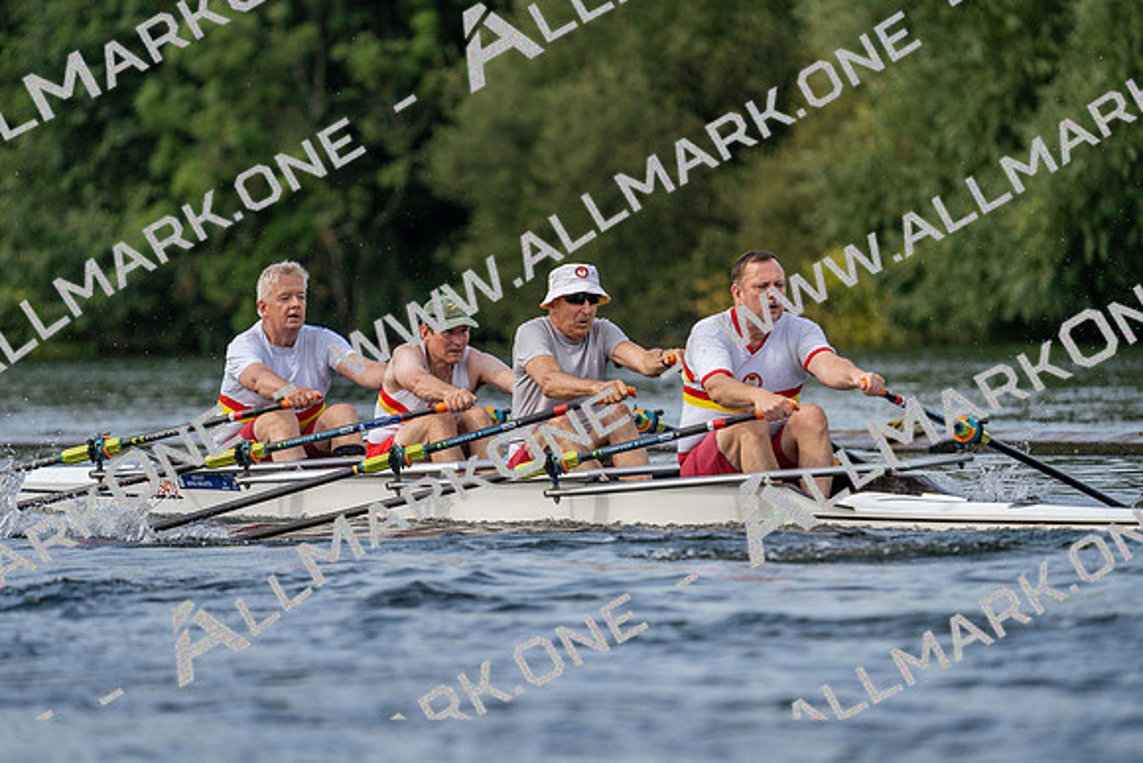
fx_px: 12925
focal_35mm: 407
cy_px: 382
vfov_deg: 3.4
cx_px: 572
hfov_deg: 5.1
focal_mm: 407
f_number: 6.3
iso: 400
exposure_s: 1/1600
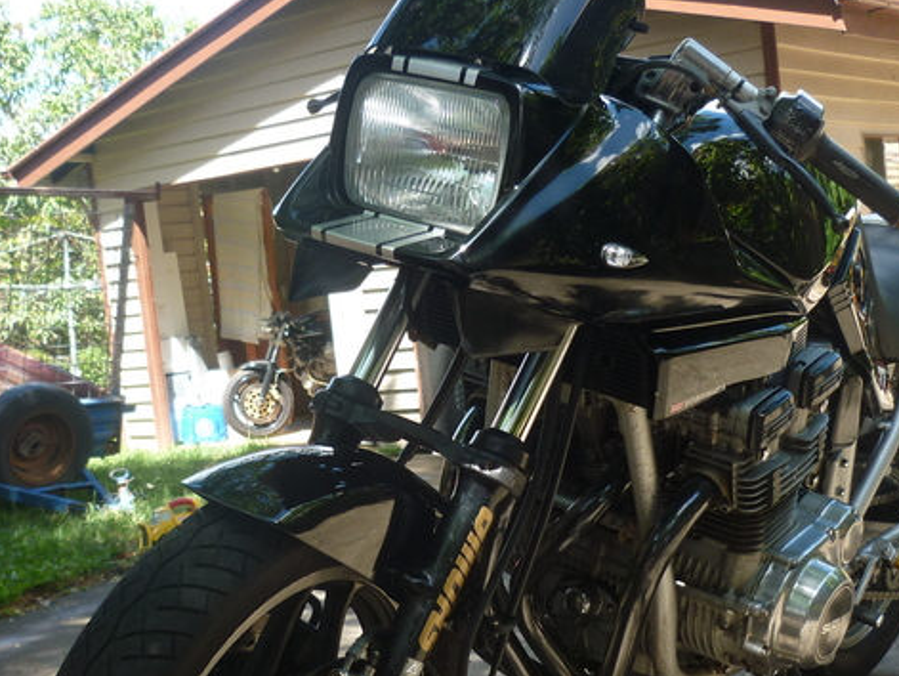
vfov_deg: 26.0
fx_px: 1455
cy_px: 426
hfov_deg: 34.3
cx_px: 498
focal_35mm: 56
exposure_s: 1/200
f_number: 2.8
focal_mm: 5.5
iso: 80
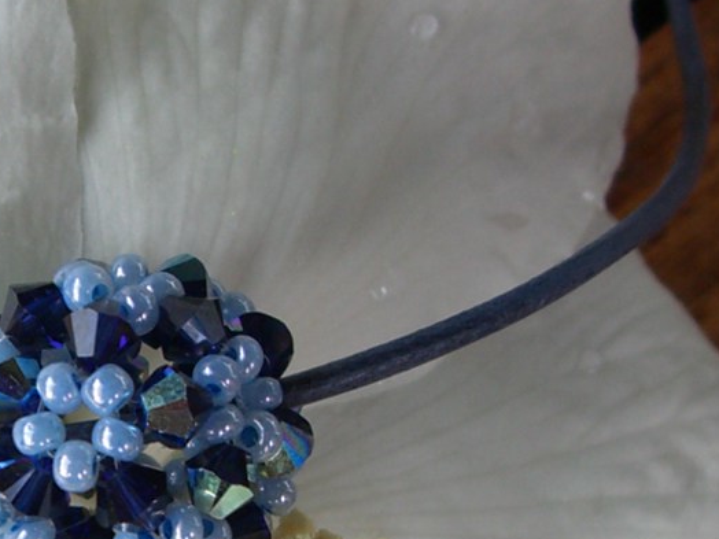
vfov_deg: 12.7
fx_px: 2409
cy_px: 439
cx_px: 133
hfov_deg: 16.8
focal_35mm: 116
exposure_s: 1/200
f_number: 2.7
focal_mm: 6.2
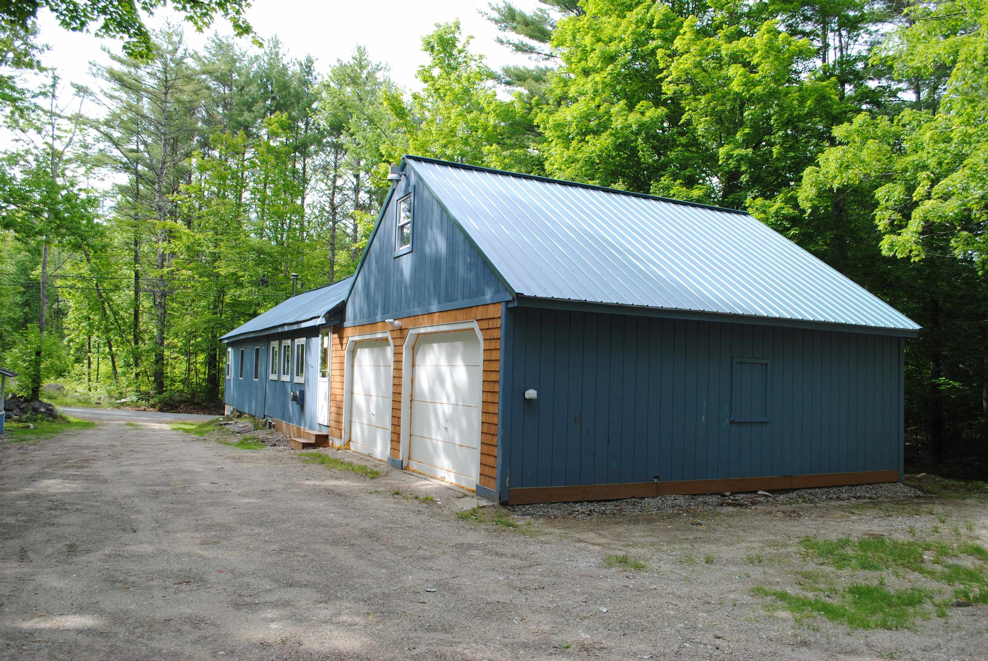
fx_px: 742
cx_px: 494
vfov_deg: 48.0
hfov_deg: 67.3
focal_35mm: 27
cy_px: 330
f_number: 6.3
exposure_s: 1/160
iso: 100
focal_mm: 18
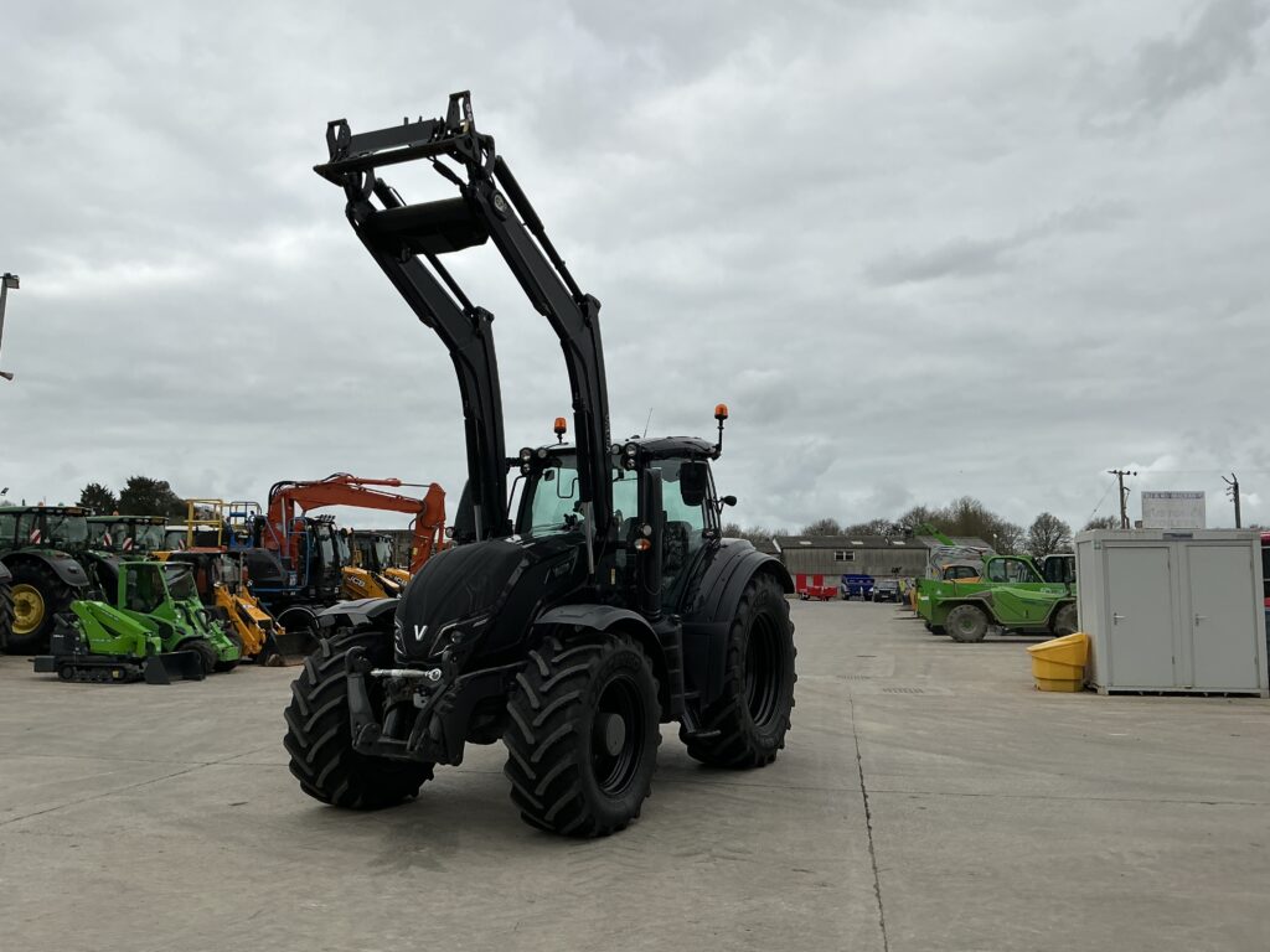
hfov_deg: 63.4
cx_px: 635
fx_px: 1027
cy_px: 476
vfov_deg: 49.7
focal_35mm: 28
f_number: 1.8
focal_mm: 3
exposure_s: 1/2320
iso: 25
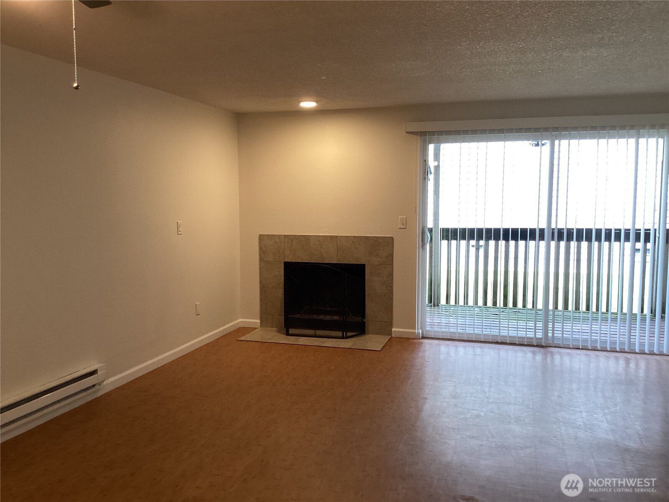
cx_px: 334
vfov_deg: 45.4
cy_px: 251
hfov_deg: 58.4
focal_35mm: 31
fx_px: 599
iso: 200
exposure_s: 1/60
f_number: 2.4
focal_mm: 3.3
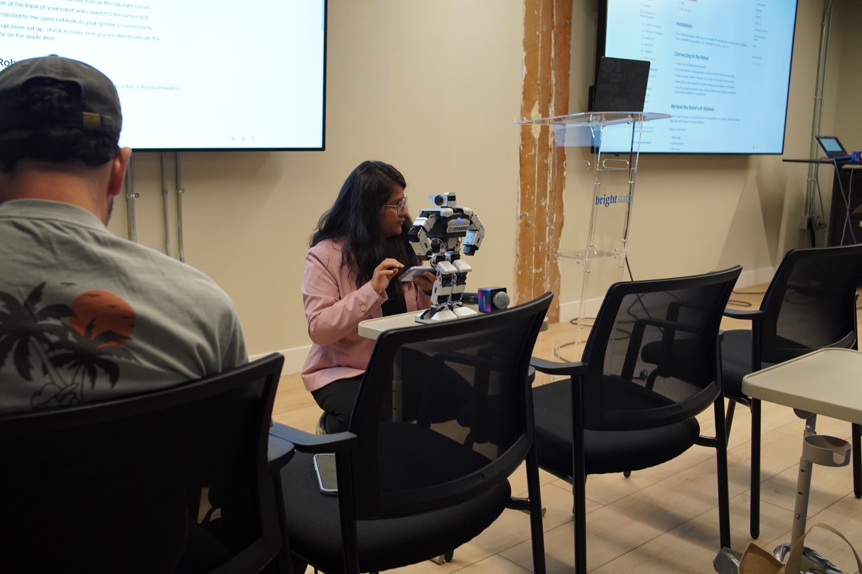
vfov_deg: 38.3
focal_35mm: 34
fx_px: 826
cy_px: 287
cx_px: 431
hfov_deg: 55.1
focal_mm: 23
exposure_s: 1/160
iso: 1600
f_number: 3.5
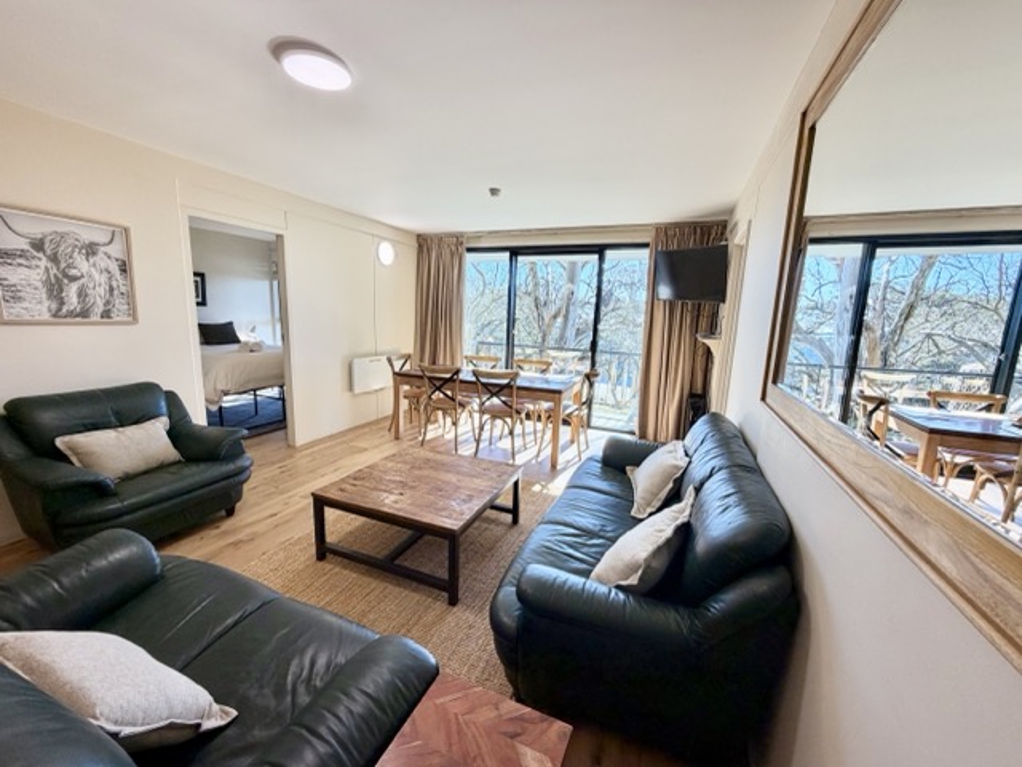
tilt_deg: -10.5
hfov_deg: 102.1
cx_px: 511
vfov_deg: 85.7
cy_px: 384
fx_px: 413
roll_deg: -1.8
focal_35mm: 14
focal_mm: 2.22
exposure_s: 1/100
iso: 64
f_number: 2.2
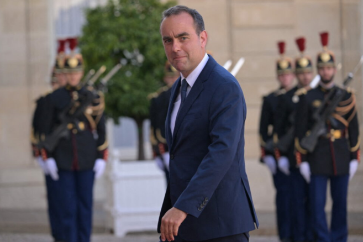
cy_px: 127
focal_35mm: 196
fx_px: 1976
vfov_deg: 7.0
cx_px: 176
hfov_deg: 10.5
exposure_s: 1/500
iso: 400
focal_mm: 185
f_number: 5
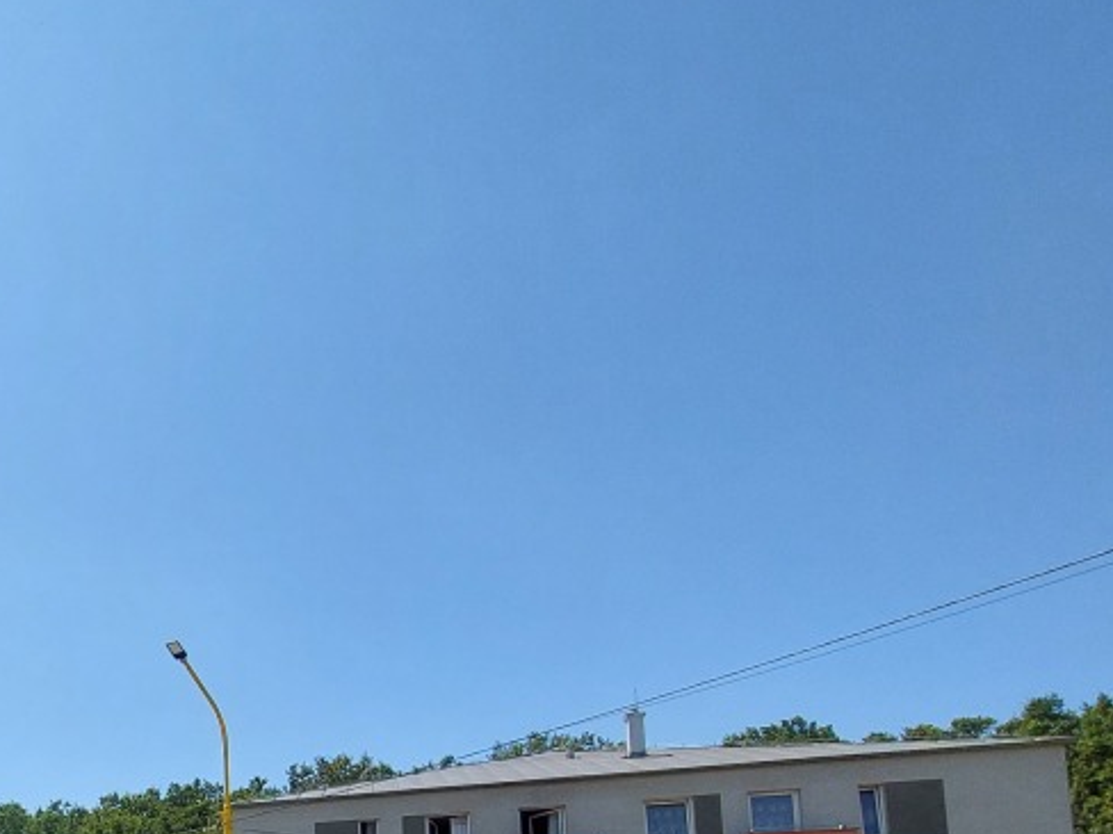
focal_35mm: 32
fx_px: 1029
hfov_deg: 46.3
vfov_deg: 36.1
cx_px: -30
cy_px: 959
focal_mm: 1.74
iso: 50
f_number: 2.2
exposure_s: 1/2365
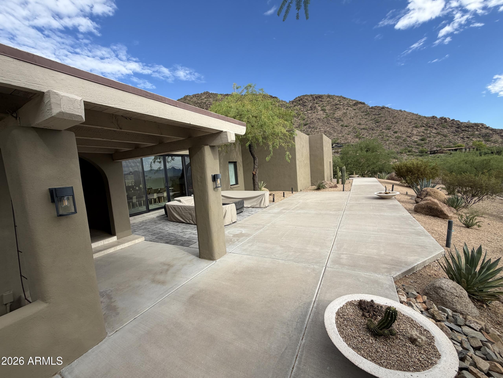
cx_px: 252
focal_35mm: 14
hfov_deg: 102.1
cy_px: 189
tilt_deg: -6.1
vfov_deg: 85.7
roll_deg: +5.0
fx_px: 203
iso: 32
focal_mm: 2.22
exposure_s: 1/770
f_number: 2.2
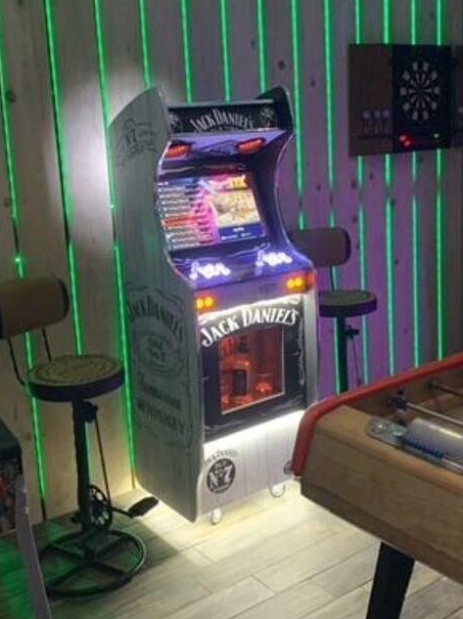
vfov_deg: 43.7
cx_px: 271
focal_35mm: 43
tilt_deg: -9.3
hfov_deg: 33.5
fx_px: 768
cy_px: 259
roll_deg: +2.6
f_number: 1.8
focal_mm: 4.25
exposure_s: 1/28
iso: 500
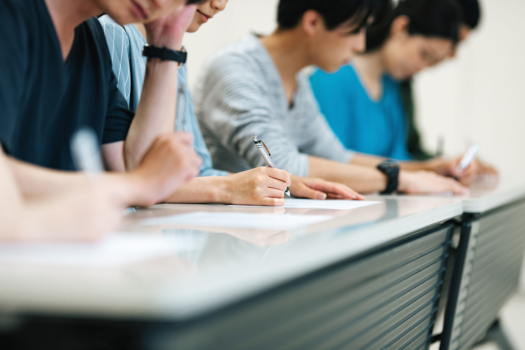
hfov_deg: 19.5
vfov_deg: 13.0
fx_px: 1531
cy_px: 175
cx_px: 262
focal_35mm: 105
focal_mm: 105
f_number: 1.8
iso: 250
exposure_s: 1/200
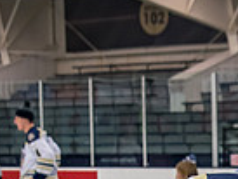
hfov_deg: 9.3
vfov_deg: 7.0
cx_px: 353
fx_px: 1424
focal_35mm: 207
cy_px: 328
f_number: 4
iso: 450
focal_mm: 34
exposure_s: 1/250
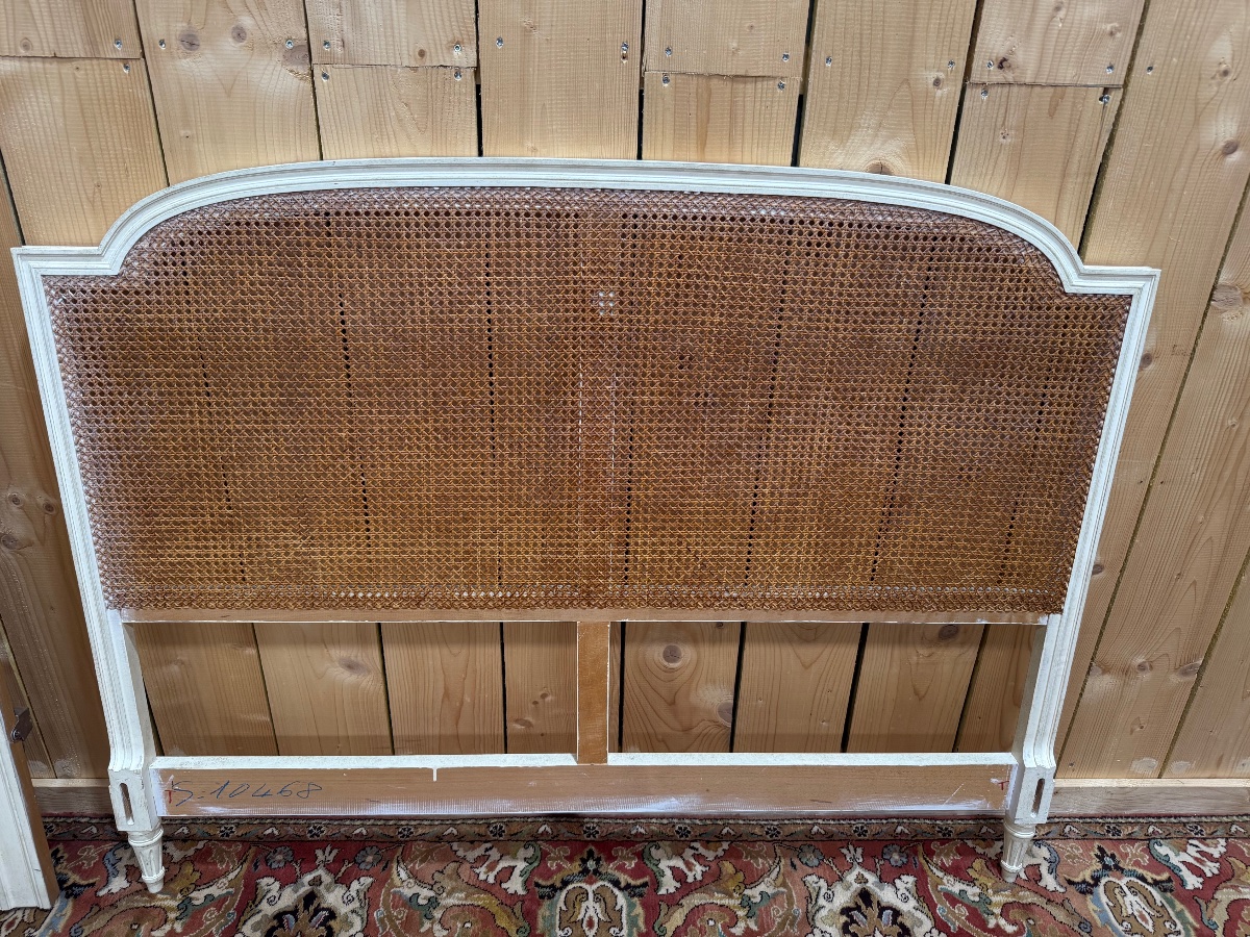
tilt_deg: -26.2
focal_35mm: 24
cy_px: 468
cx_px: 625
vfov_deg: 56.8
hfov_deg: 71.6
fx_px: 867
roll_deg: -1.5
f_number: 1.78
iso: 200
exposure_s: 1/100
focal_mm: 6.76
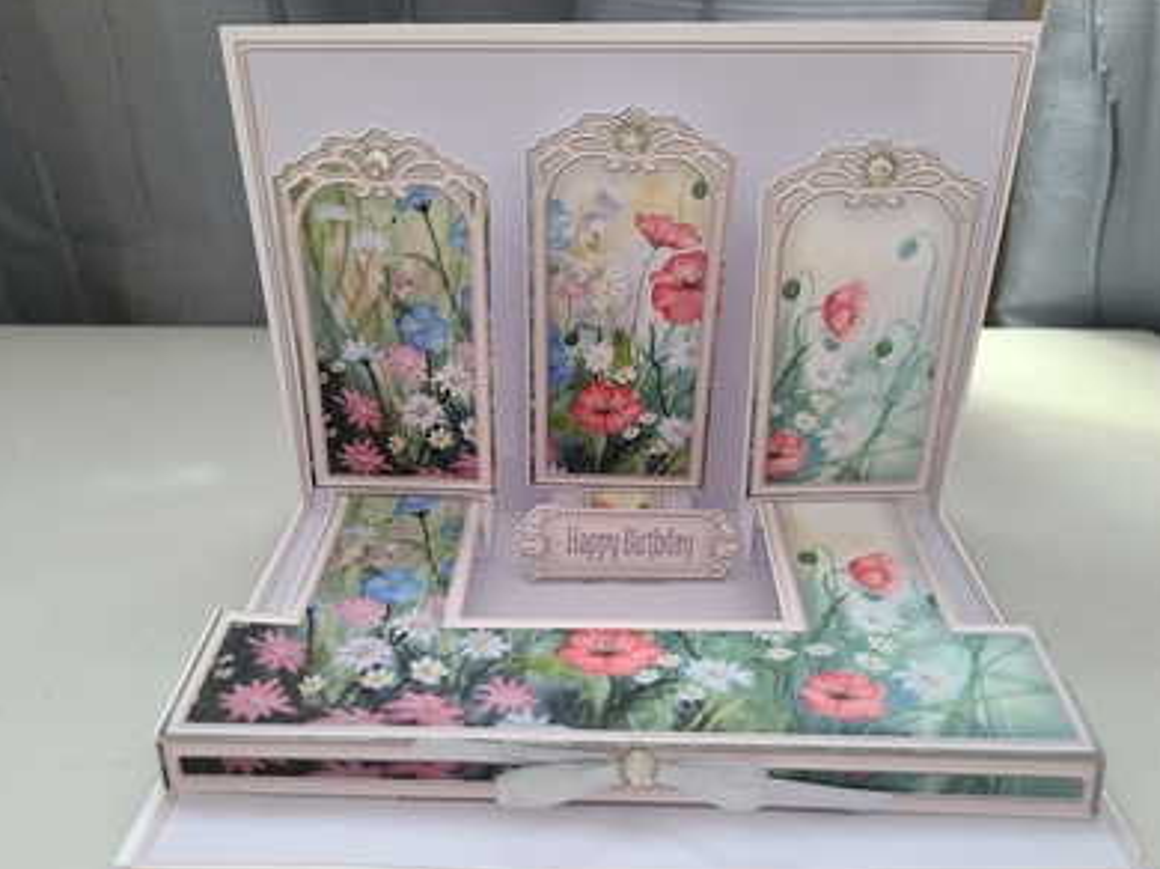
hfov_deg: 60.0
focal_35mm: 30
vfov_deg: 46.7
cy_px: 439
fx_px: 1005
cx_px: 586
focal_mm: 5.4
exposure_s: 1/40
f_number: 1.8
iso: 400
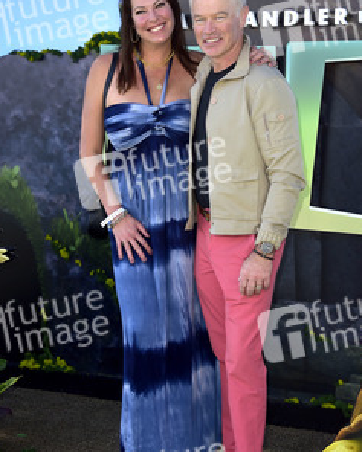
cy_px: 250
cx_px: 198
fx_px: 950
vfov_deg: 26.7
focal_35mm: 71
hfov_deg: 21.6
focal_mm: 56
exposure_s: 1/250
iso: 125
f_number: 7.1
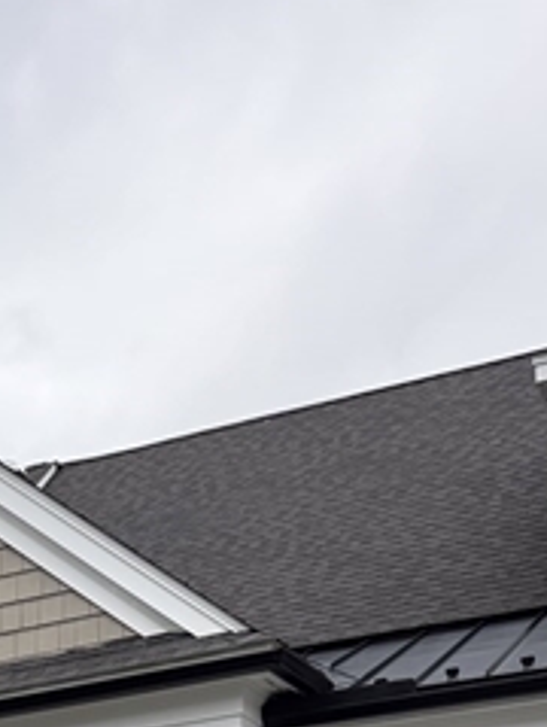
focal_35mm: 77
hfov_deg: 18.0
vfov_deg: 20.8
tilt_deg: -1.8
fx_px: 1618
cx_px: -149
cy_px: 1144
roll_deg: +1.7
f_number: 1.78
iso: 80
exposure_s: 1/702
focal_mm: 6.76
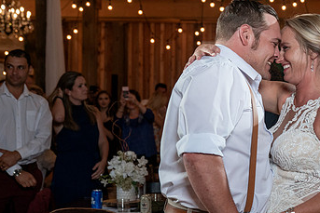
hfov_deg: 21.1
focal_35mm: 95
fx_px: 845
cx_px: 273
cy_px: 107
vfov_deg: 14.4
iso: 1000
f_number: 4
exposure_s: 1/200
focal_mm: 44
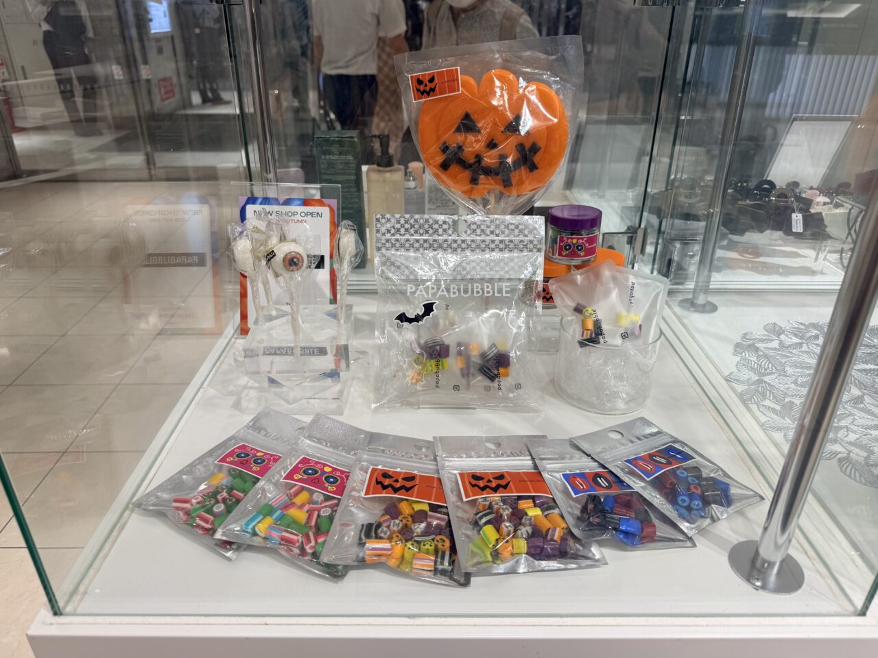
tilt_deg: -26.0
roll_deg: -0.6
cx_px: 439
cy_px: 329
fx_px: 609
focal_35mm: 24
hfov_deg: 71.6
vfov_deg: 56.8
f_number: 1.78
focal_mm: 6.76
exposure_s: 1/185
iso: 64
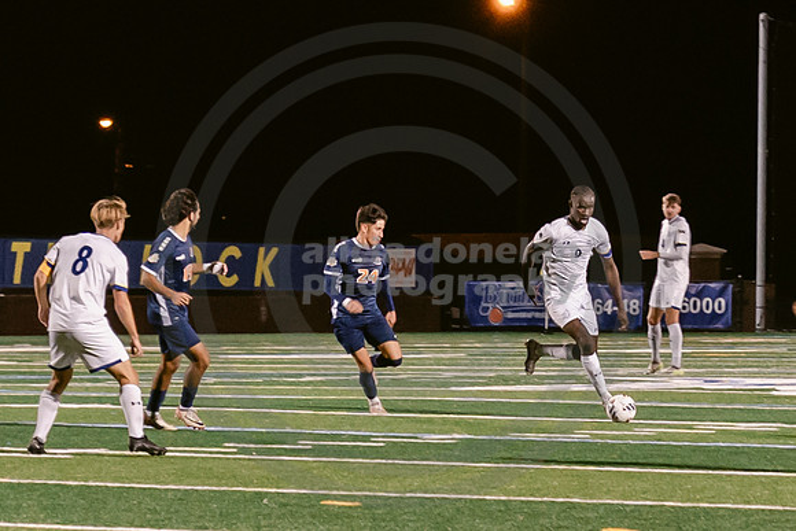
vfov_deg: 4.4
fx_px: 6917
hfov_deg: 6.6
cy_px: 507
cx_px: 469
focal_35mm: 313
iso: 2500
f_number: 3.2
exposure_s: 1/250
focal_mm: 70
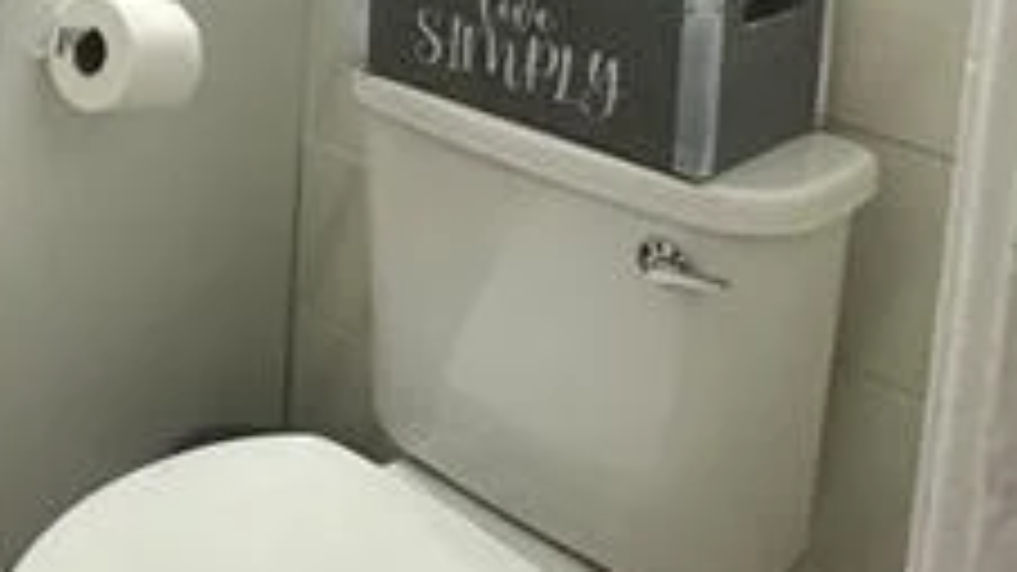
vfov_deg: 19.4
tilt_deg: -7.9
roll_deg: -1.3
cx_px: -180
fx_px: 1456
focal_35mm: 54
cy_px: -279
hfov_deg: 32.4
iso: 200
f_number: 2.2
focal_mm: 2.22
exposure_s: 1/120
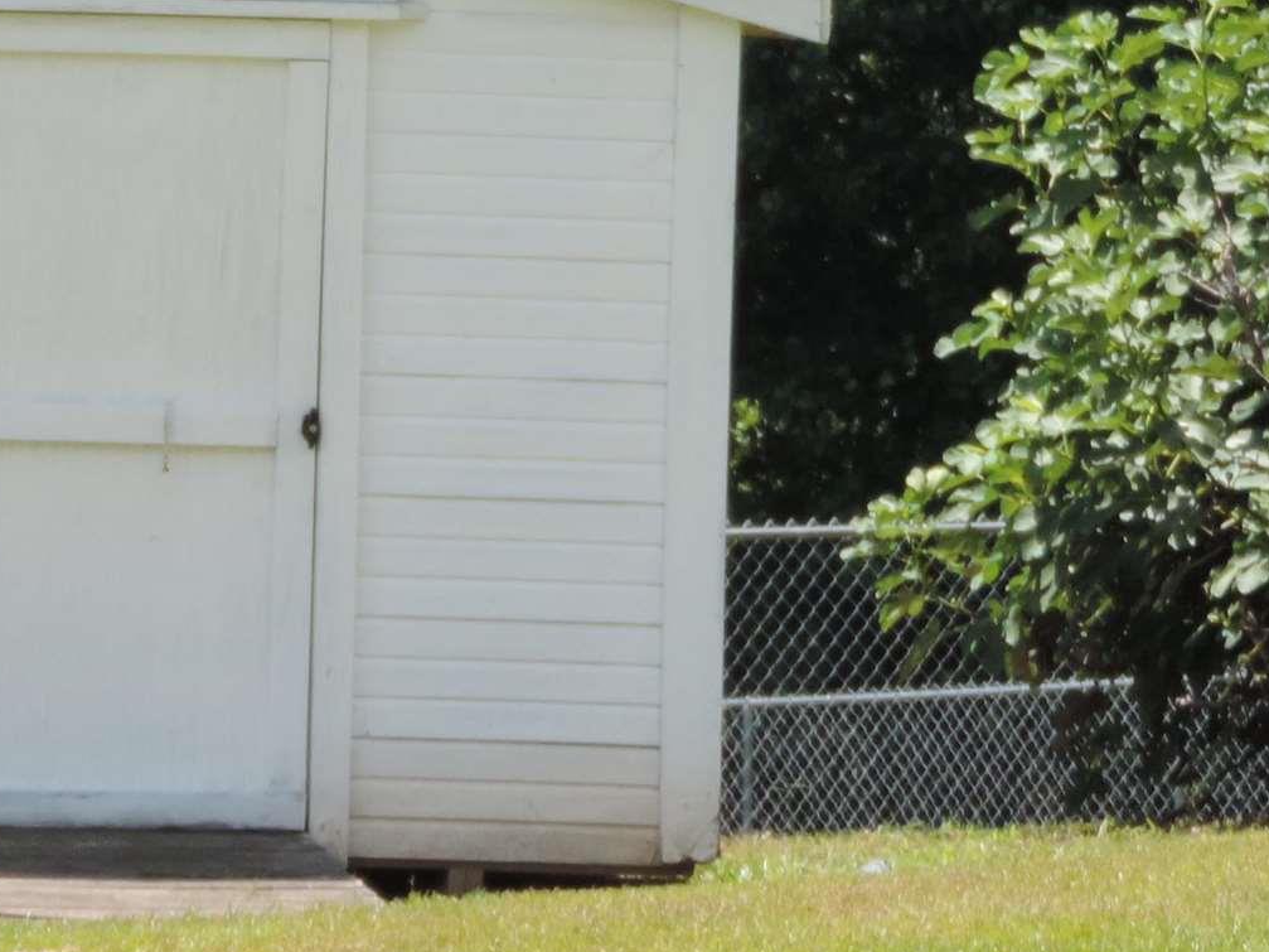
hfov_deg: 6.5
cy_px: 78
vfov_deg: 4.9
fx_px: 11180
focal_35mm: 305
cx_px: 62
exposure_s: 1/320
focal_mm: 17.8
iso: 80
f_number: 4.1
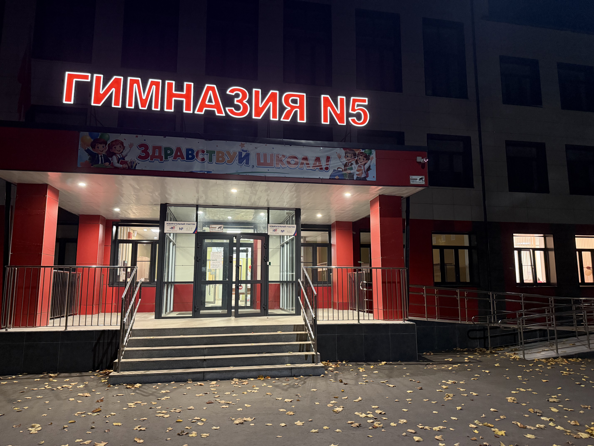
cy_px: 223
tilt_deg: +9.2
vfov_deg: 56.8
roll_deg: -2.3
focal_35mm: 24
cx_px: 297
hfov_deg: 71.6
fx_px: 412
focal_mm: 6.76
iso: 640
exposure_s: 1/50
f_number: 1.78
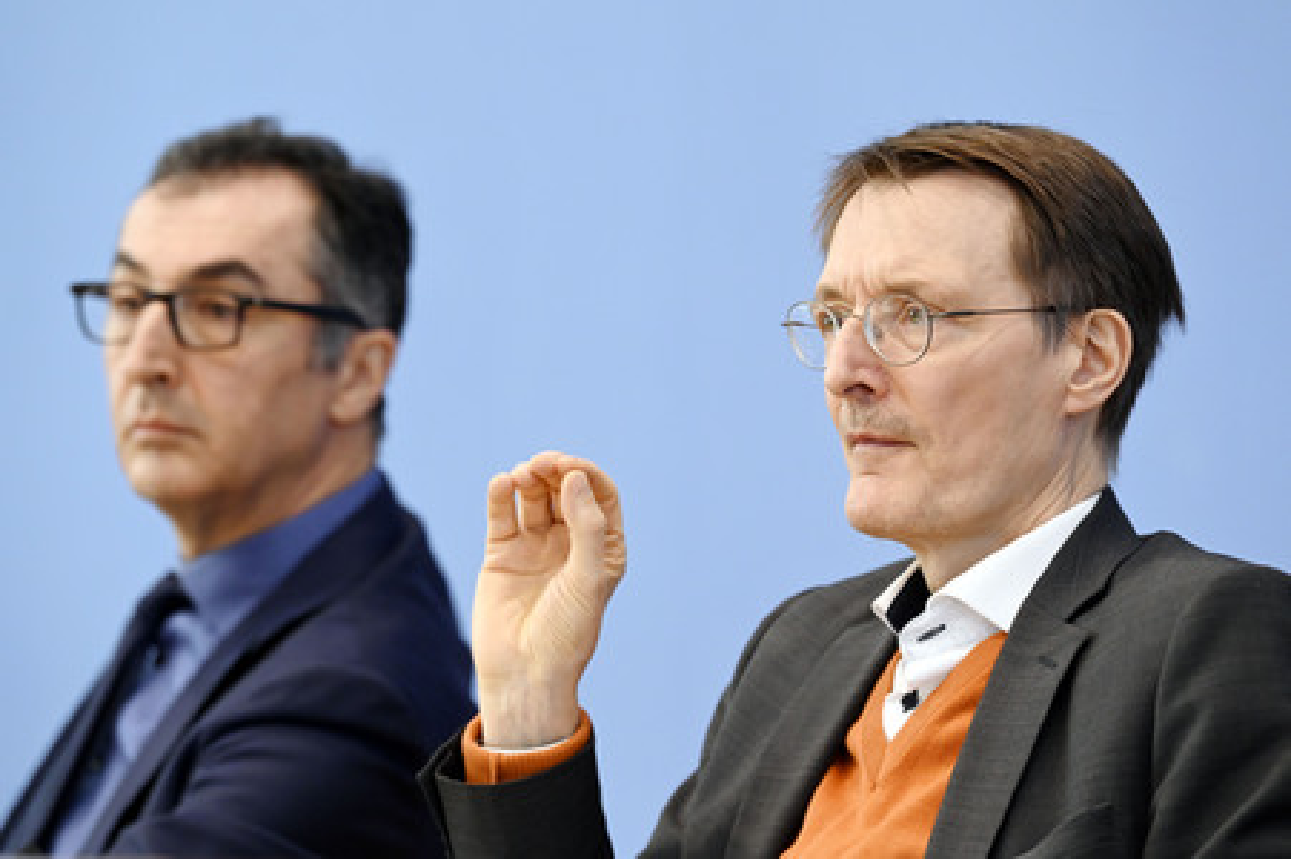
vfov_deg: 7.6
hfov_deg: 11.4
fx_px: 6450
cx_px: 646
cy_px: 430
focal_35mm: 180
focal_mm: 180
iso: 2500
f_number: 4
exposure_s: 1/1250
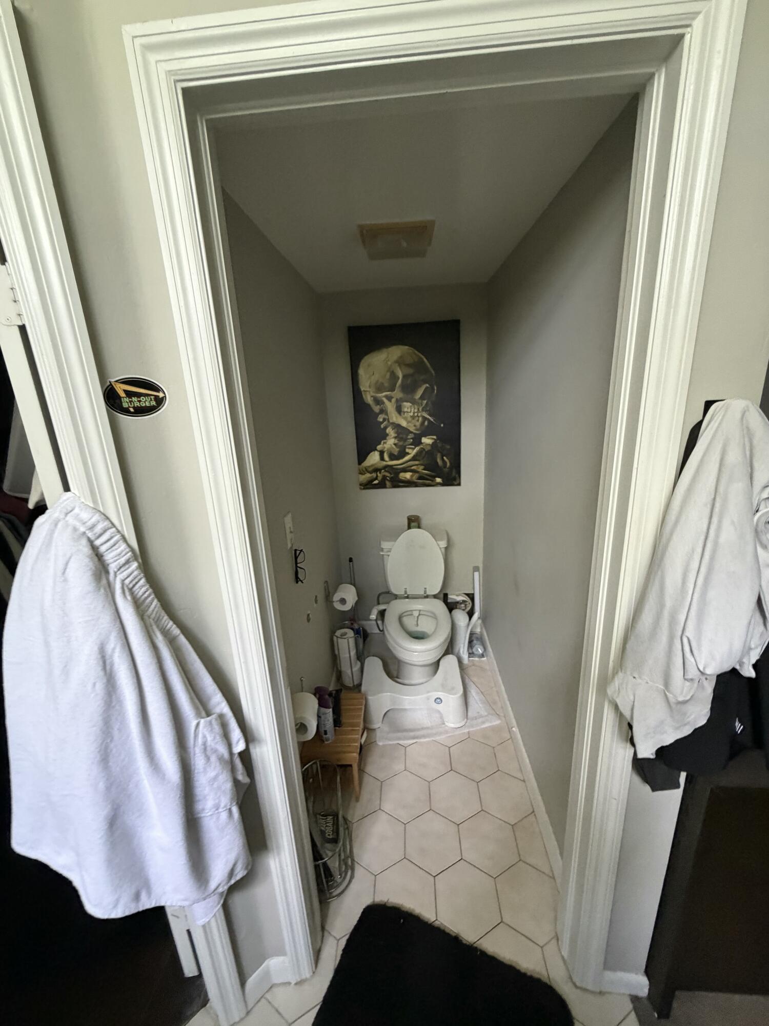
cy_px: 513
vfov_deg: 102.1
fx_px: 415
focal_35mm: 14
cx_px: 384
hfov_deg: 85.7
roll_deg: +5.9
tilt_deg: -14.3
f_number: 2.2
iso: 400
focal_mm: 2.22
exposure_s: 1/60
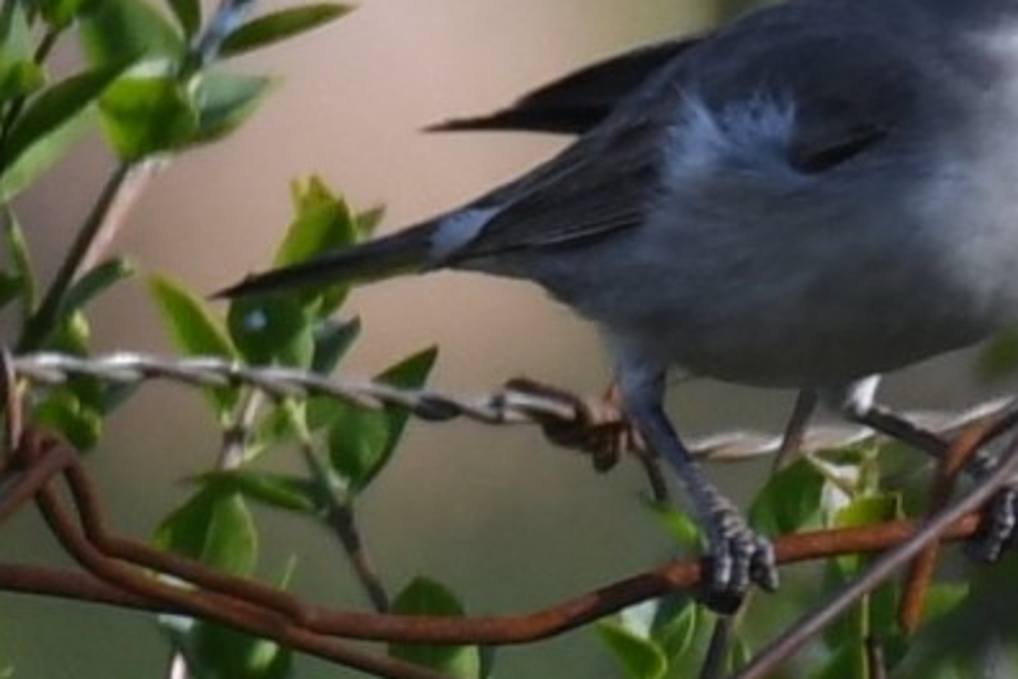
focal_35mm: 1987
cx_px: 1100
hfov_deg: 1.0
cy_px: 177
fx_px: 56184
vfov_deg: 0.7
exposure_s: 1/640
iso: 200
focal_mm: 500
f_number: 6.3
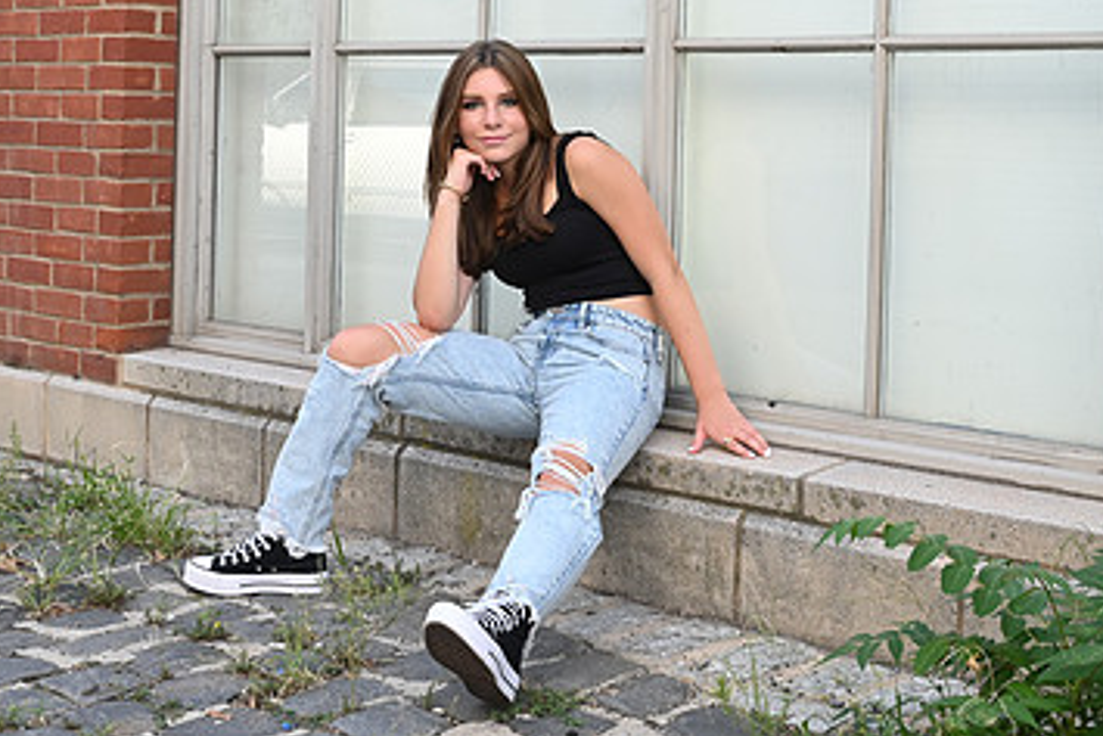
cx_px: 404
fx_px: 1900
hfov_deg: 32.2
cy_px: 140
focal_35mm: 62
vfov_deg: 21.6
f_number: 10
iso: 500
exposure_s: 1/80
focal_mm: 38
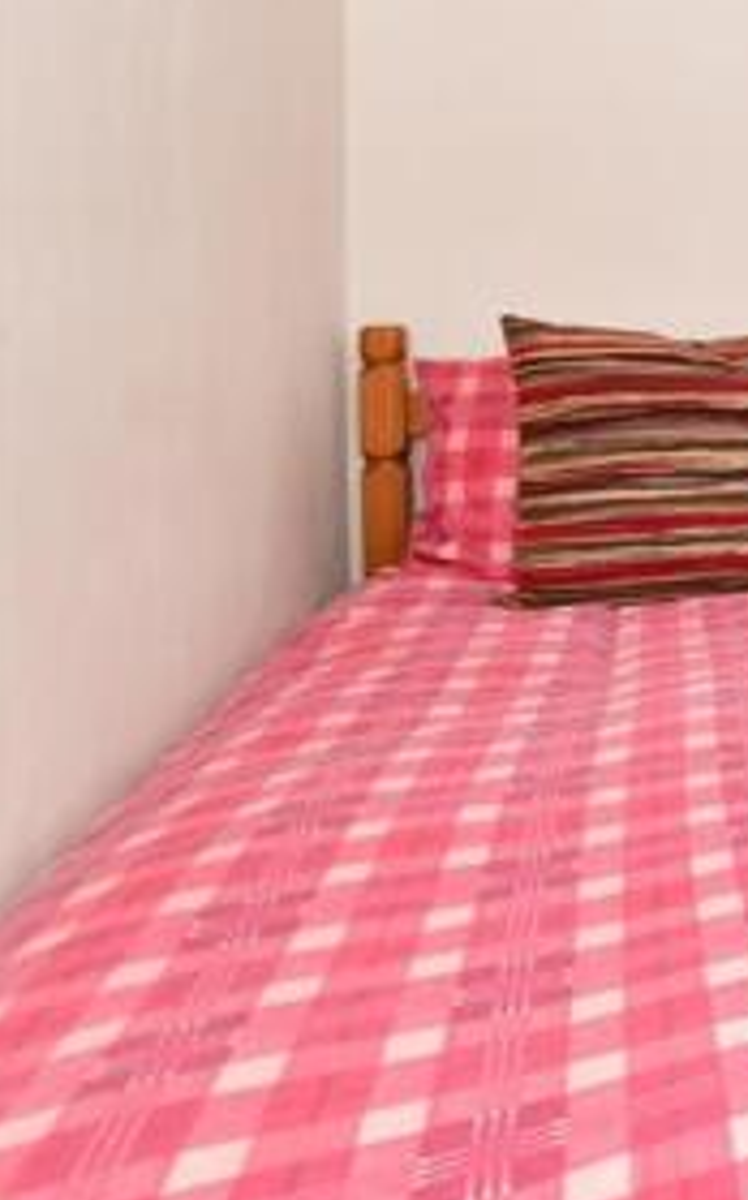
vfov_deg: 51.6
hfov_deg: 21.0
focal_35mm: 36
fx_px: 1176
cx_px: 1397
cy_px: 295
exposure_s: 1/80
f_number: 8
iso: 400
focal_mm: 10
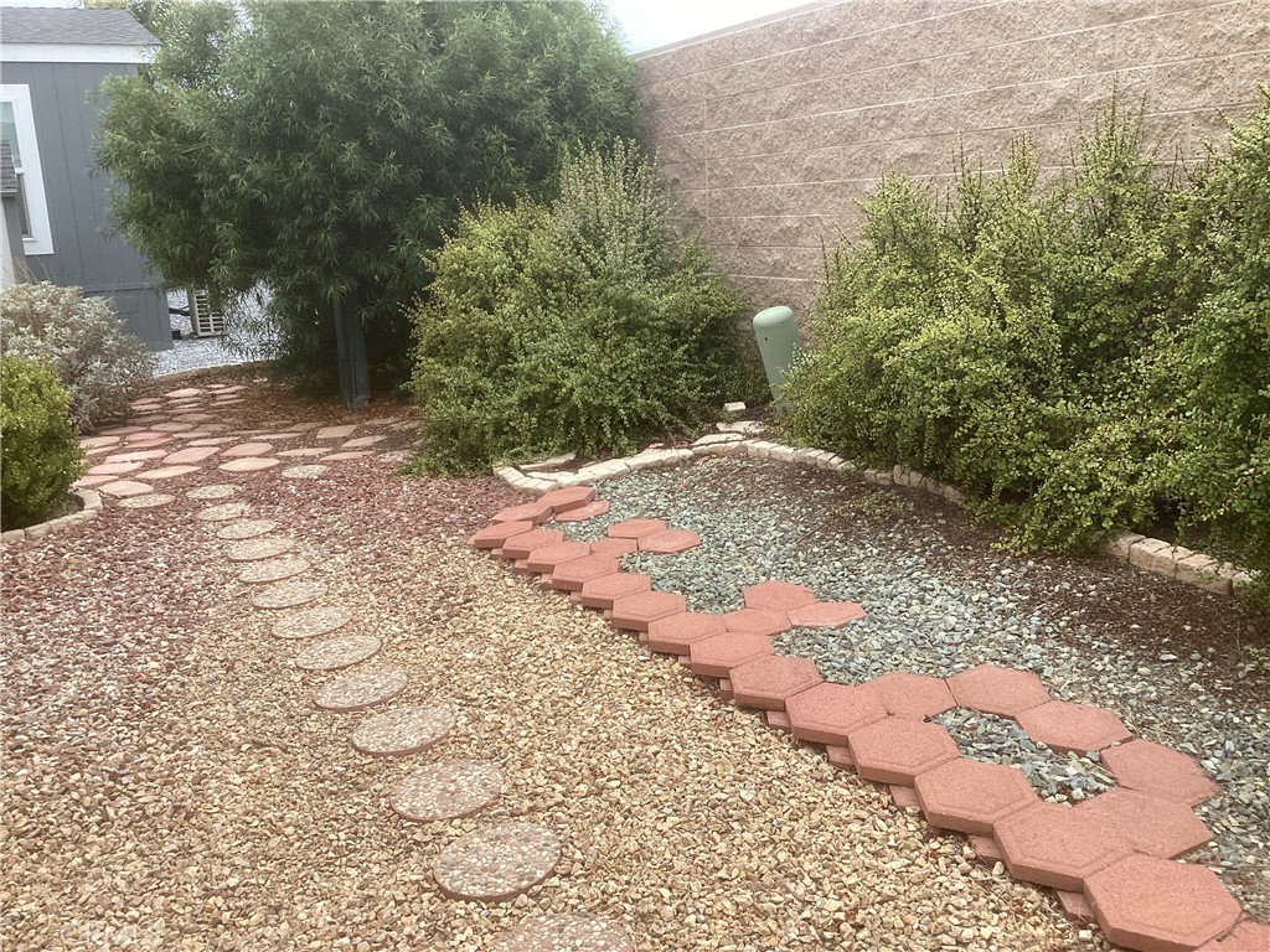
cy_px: 476
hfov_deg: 58.4
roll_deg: +2.6
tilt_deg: -14.3
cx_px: 635
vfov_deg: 45.4
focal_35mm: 31
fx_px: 1137
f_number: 2.4
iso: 25
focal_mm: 3.3
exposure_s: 1/431
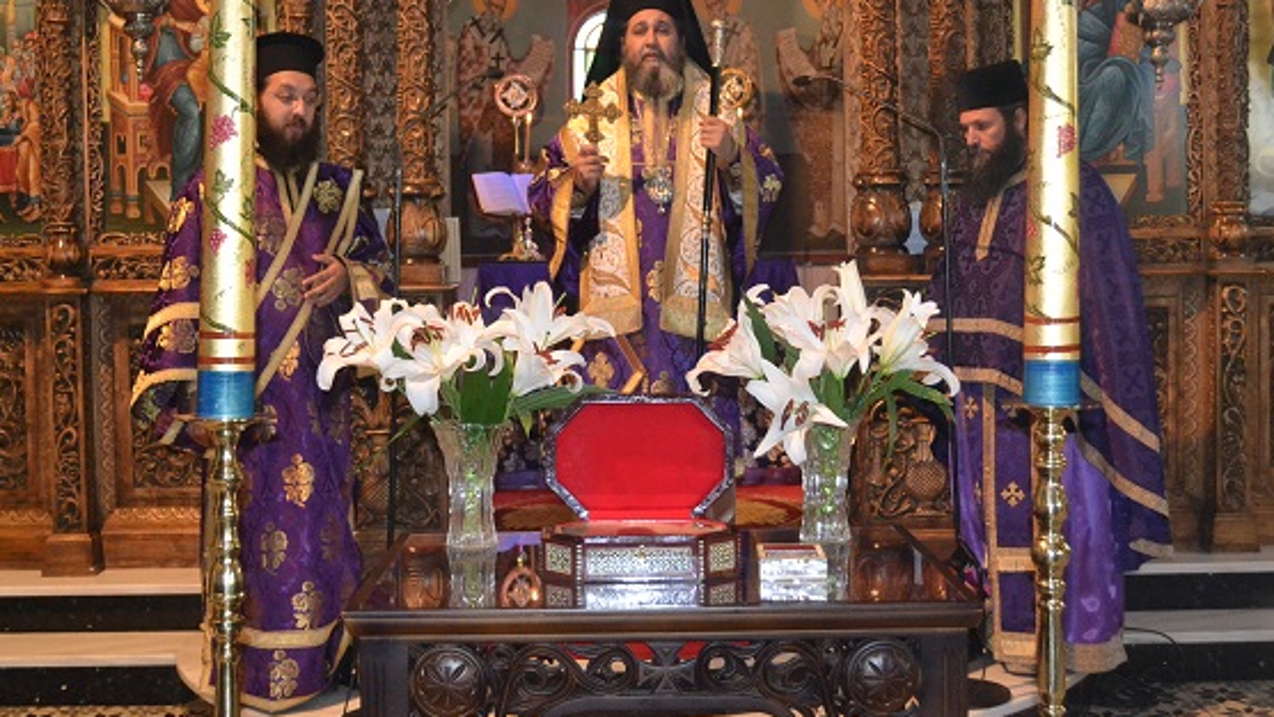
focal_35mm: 47
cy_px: 282
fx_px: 1588
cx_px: 676
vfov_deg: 25.4
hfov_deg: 43.7
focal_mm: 26
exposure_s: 1/60
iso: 3200
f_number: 4.2
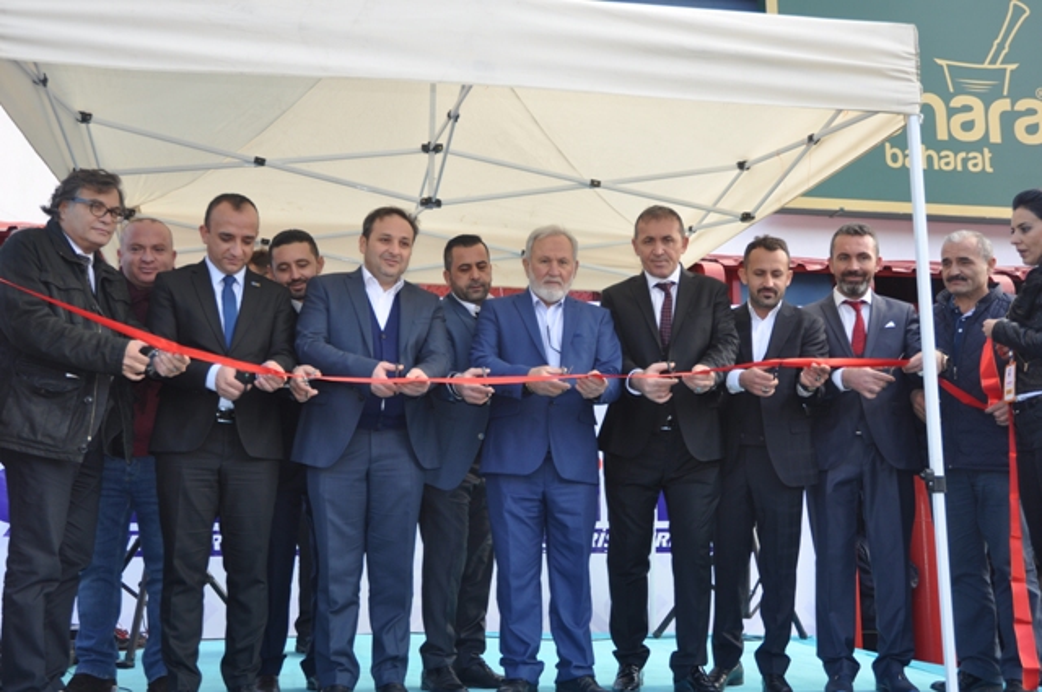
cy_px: 346
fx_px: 1171
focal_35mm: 40
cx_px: 521
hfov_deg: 48.0
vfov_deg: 32.9
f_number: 3.8
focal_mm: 27
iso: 200
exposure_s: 1/200
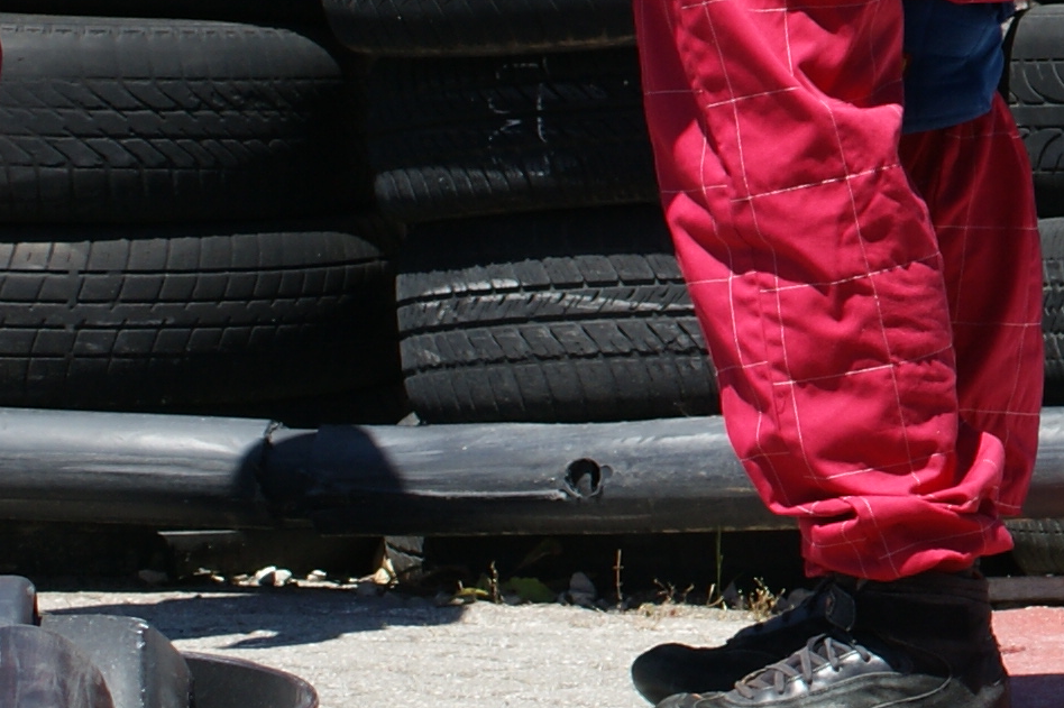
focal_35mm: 399
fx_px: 11798
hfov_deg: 5.1
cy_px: -205
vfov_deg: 3.4
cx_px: 1921
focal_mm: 55
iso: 100
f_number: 6.3
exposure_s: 1/200
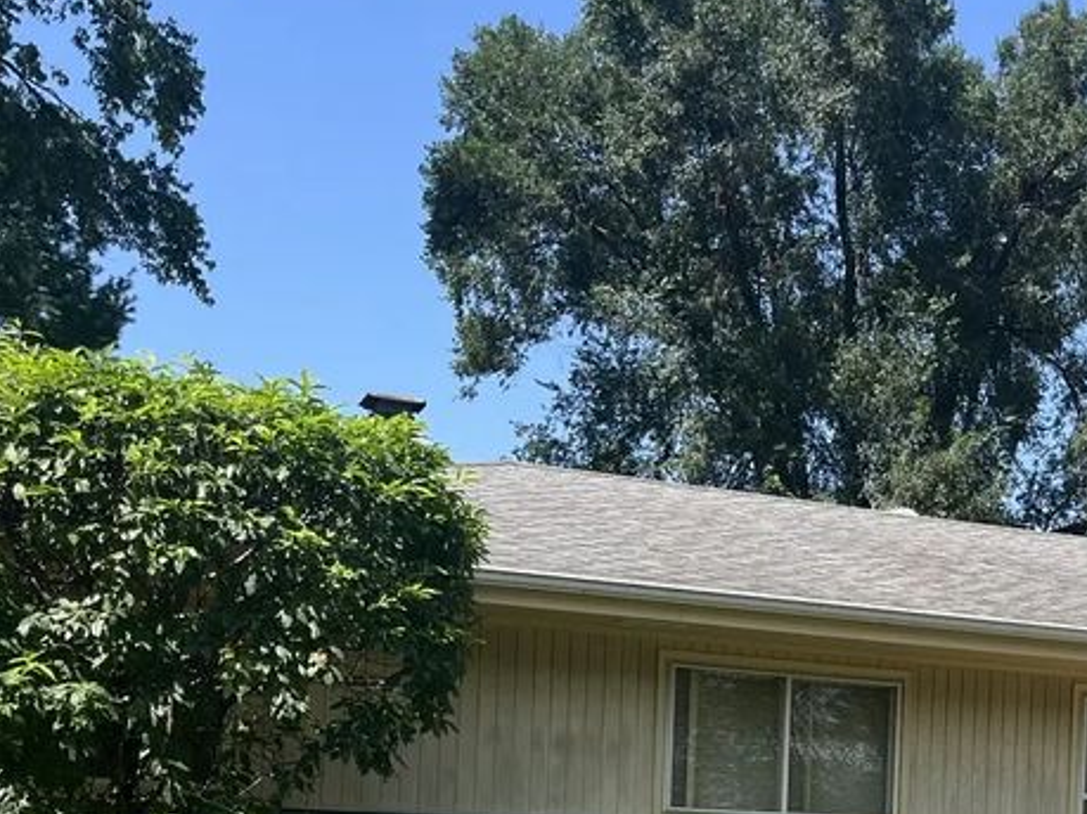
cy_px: 840
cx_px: 907
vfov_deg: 24.0
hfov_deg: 32.1
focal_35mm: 58
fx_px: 1821
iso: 50
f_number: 1.6
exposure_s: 1/1647
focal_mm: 5.1
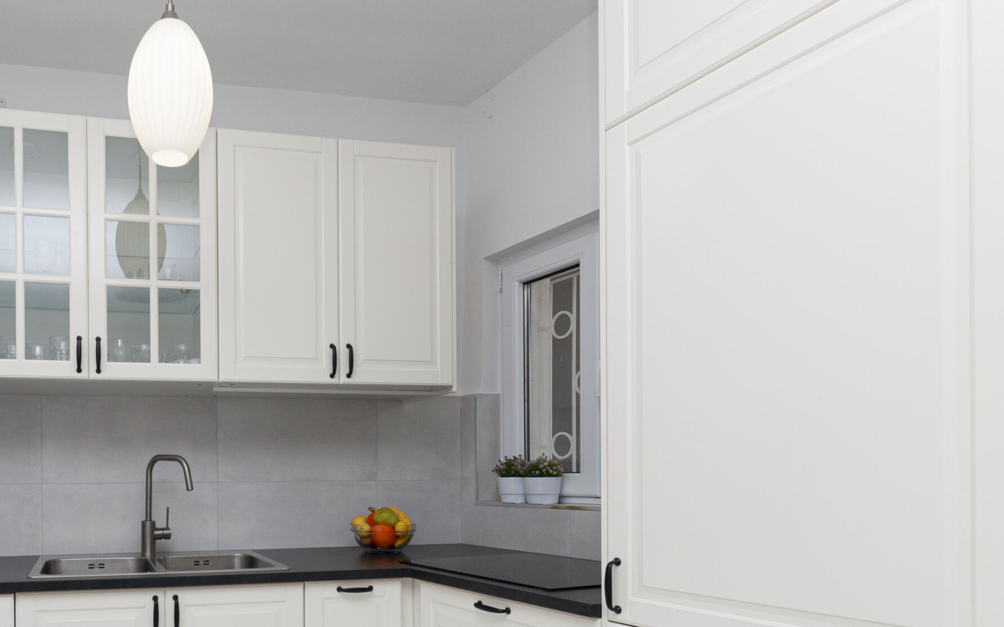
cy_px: 484
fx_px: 657
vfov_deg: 48.7
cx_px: 230
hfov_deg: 69.0
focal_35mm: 24
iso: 200
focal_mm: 10
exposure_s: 1/200
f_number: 8
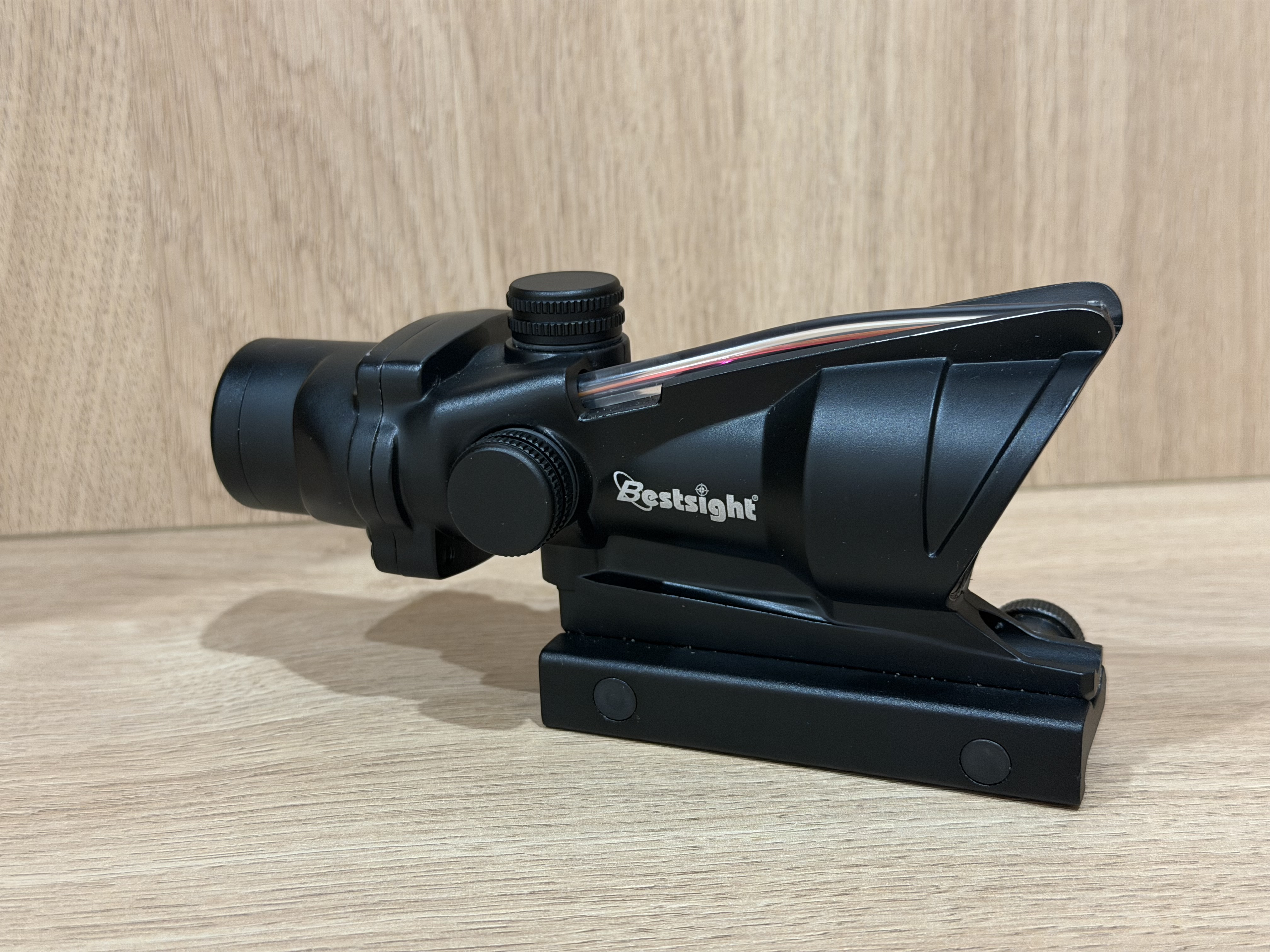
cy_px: 476
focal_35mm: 48
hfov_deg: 39.7
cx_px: 635
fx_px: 1761
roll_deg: +0.3
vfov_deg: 30.3
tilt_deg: -16.7
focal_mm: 6.76
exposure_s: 1/25
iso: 400
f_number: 1.78
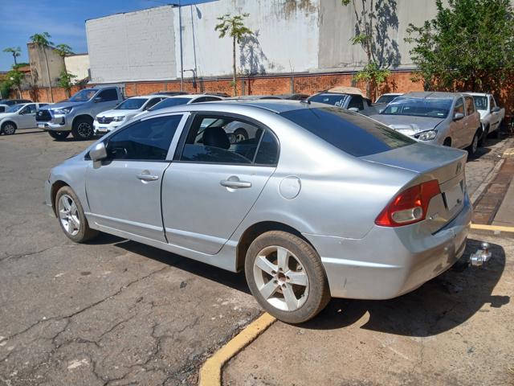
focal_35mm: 26
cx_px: 257
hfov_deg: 67.3
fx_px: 386
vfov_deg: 53.1
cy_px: 193
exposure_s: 1/742
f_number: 1.8
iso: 20
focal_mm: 3.98
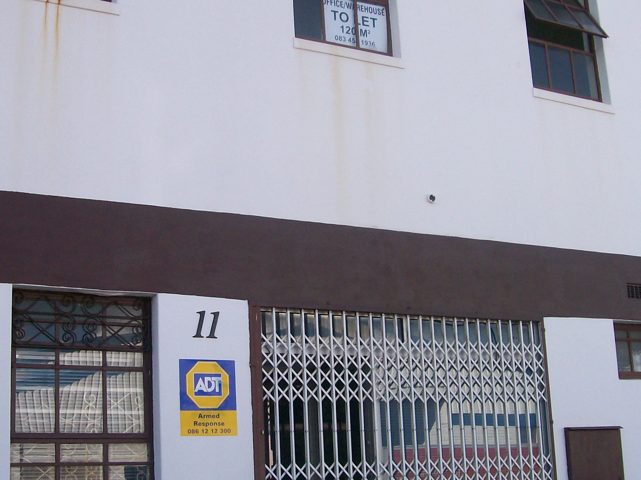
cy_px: 283
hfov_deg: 36.2
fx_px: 981
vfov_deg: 27.4
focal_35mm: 53
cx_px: 309
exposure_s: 1/708
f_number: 2.7
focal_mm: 6
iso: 80
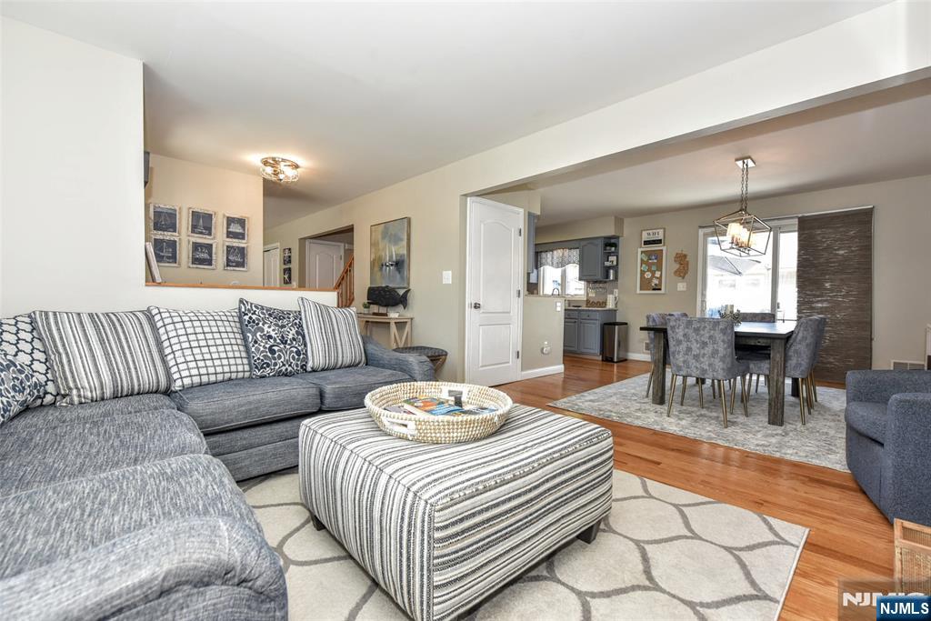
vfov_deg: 77.3
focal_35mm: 15
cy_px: 310
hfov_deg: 100.4
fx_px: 388
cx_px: 466
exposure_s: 1/125
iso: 800
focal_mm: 15
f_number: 5.6
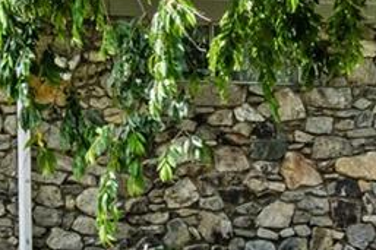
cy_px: 265
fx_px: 2411
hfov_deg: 7.8
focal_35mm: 231
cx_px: -736
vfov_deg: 5.9
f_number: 8
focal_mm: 29
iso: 320
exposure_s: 1/125
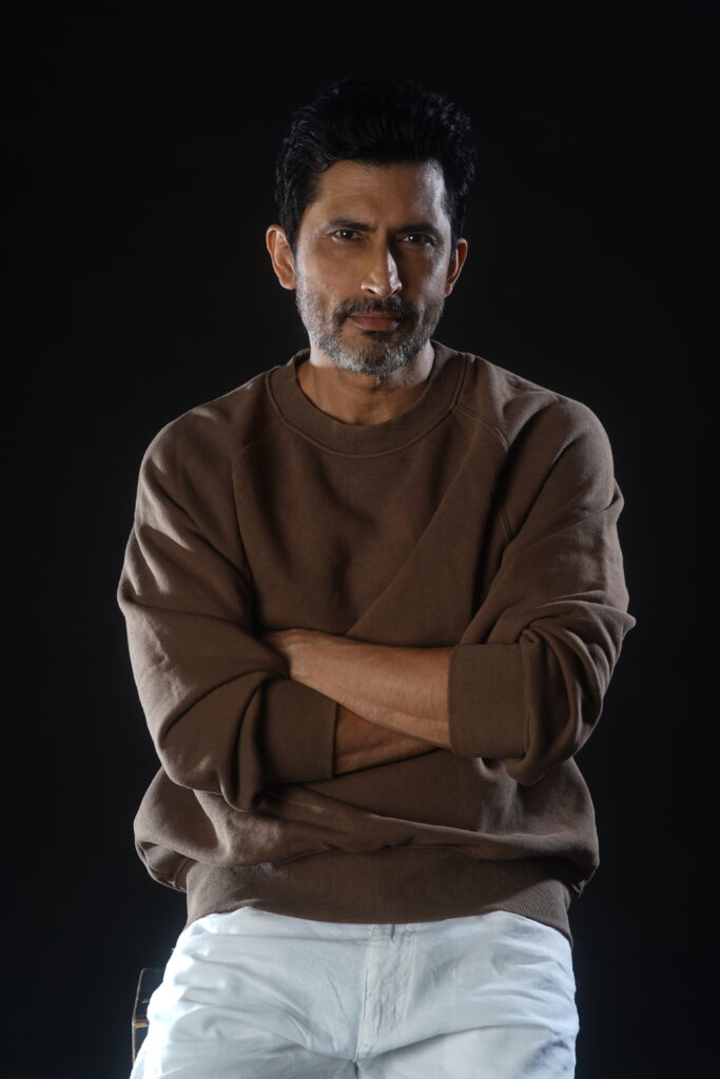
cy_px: 540
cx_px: 360
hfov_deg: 16.1
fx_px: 2549
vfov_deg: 23.9
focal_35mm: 85
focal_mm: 85
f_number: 7.1
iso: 64
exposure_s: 1/160
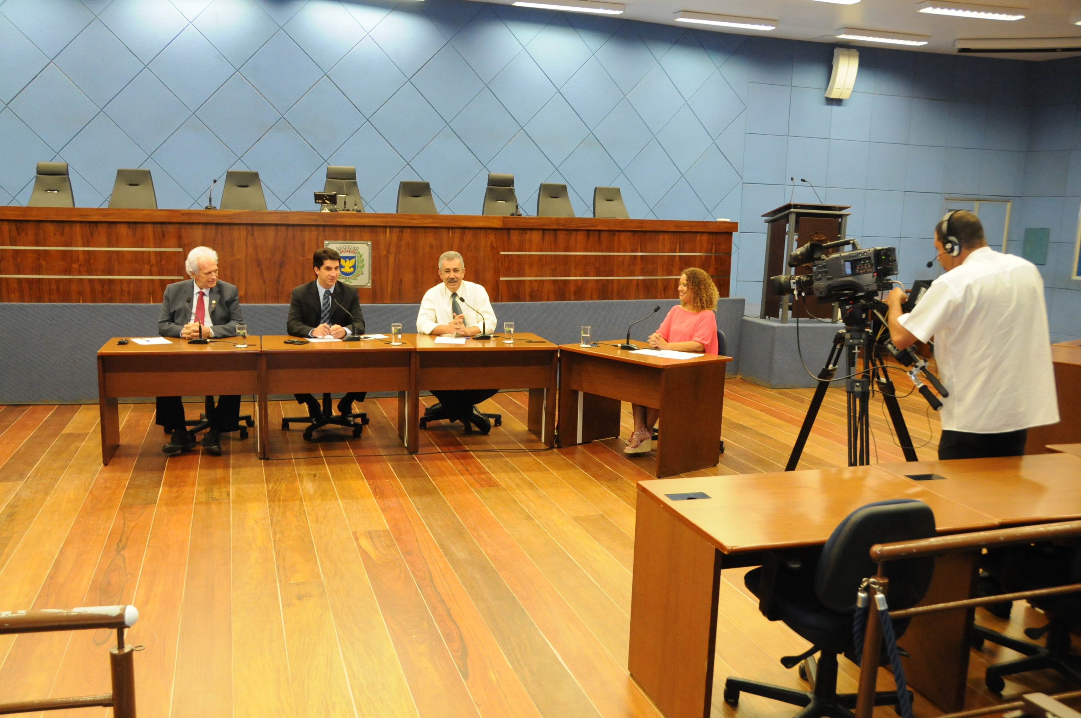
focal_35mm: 30
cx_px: 540
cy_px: 359
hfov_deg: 62.0
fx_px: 900
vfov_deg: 43.5
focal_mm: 20
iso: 2000
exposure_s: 1/100
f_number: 4
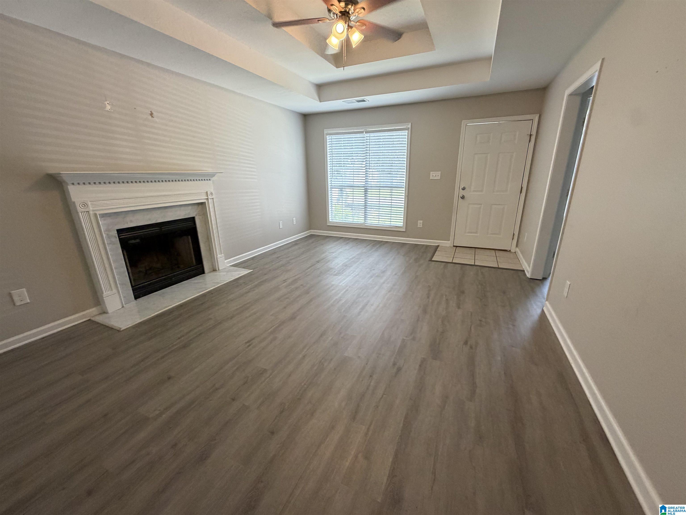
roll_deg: -1.9
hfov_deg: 102.1
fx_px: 277
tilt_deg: -15.9
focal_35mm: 14
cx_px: 343
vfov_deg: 85.7
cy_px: 258
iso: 250
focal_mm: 2.22
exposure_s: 1/120
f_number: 2.2
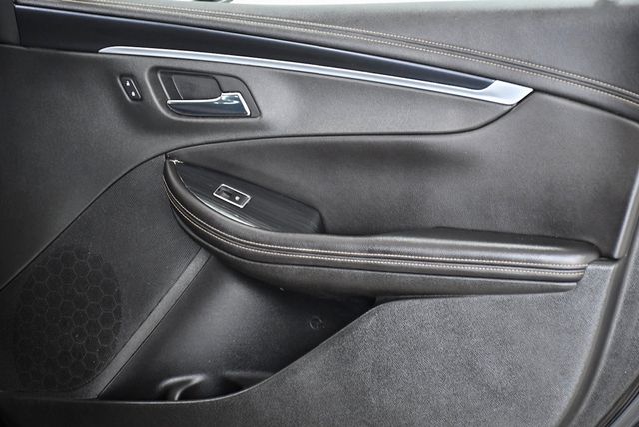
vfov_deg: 13.8
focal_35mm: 99
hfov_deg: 20.6
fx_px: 1758
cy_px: 214
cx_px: 320
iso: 2500
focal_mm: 66
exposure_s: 1/125
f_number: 5
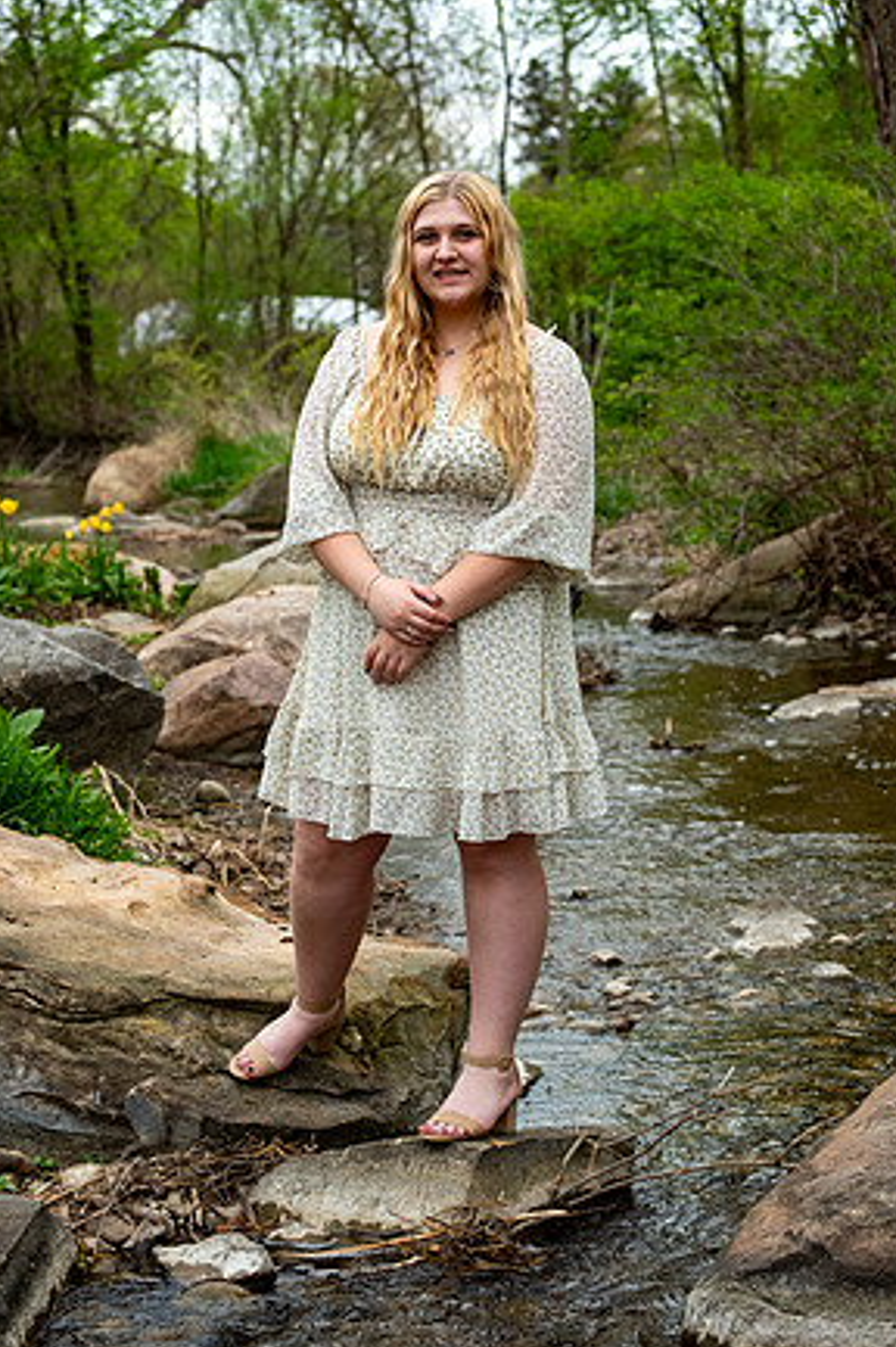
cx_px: 460
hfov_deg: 17.5
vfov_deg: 26.0
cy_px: 672
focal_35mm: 78
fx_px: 2916
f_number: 4
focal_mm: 50
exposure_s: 1/320
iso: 250
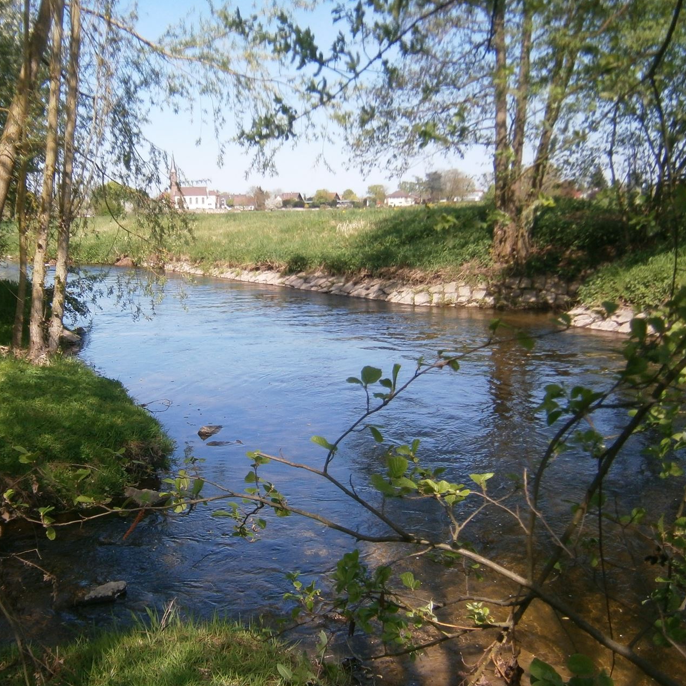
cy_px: 359
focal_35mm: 37
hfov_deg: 44.5
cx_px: 251
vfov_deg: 44.9
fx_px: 830
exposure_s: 1/800
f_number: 2.8
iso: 80
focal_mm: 4.7
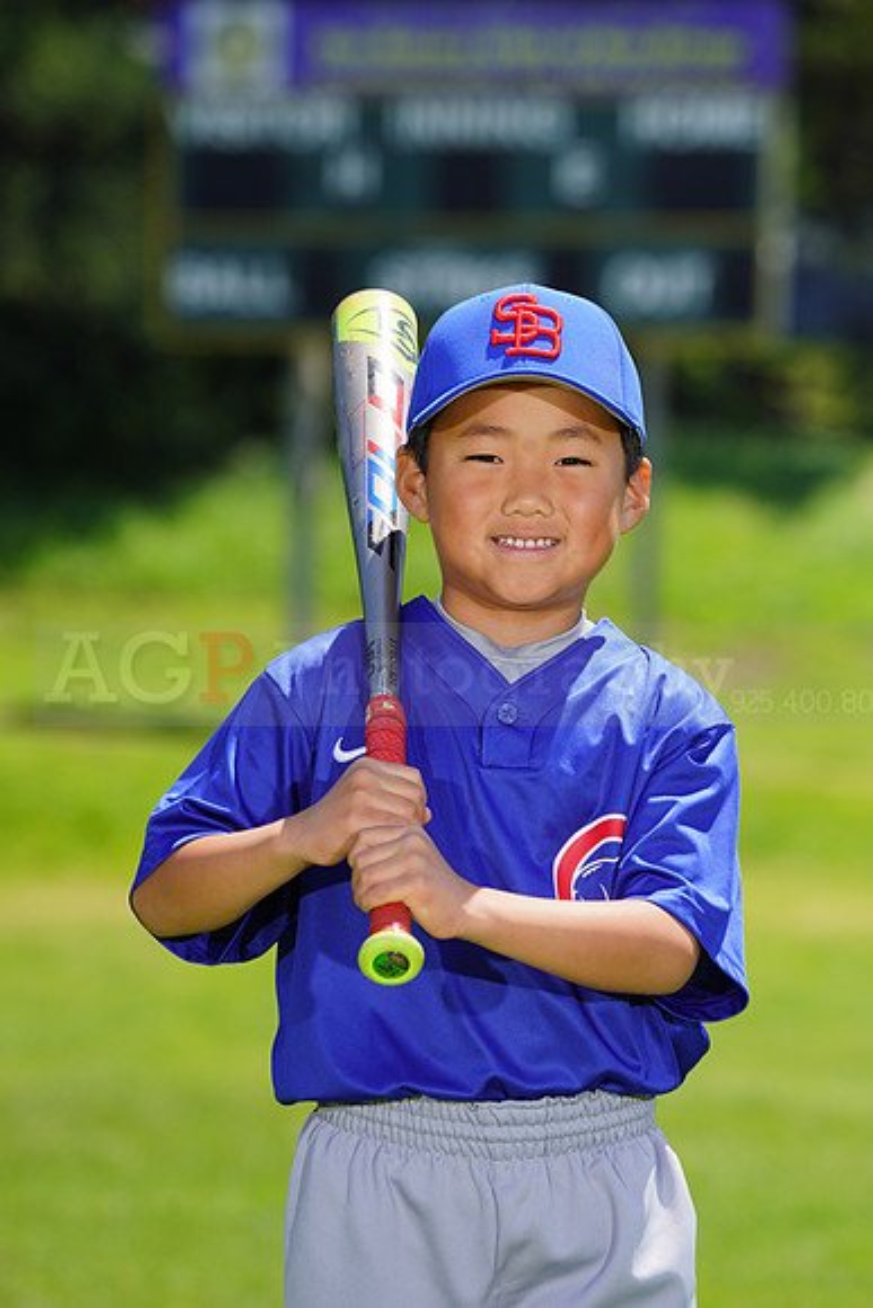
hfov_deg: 5.0
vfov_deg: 7.5
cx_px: 436
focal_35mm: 274
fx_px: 9960
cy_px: 654
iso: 100
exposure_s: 1/250
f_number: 8
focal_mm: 274
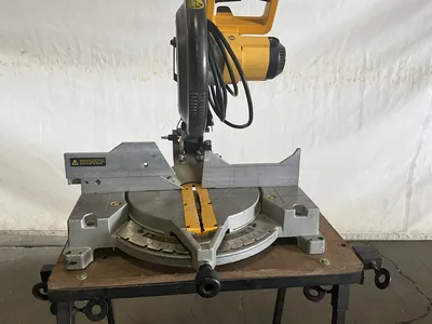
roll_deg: -1.1
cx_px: 216
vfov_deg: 48.2
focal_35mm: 29
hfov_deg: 61.7
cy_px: 162
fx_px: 362
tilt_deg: -19.5
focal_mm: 3
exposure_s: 1/60
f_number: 1.8
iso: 80
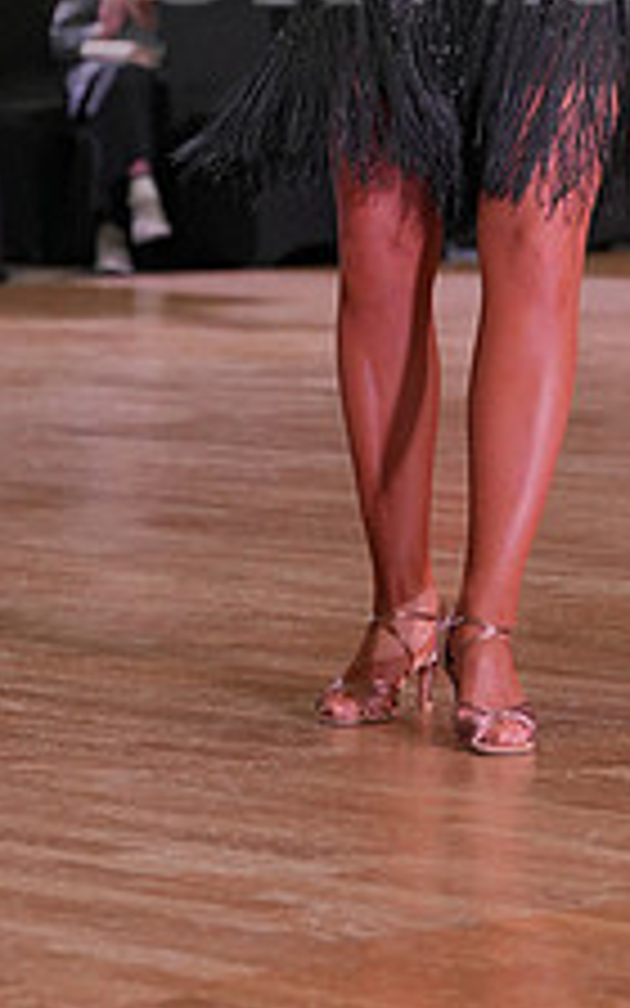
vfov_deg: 8.8
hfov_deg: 5.5
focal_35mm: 238
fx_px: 6538
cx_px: 682
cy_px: -63
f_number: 4
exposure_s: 1/500
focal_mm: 90
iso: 2000
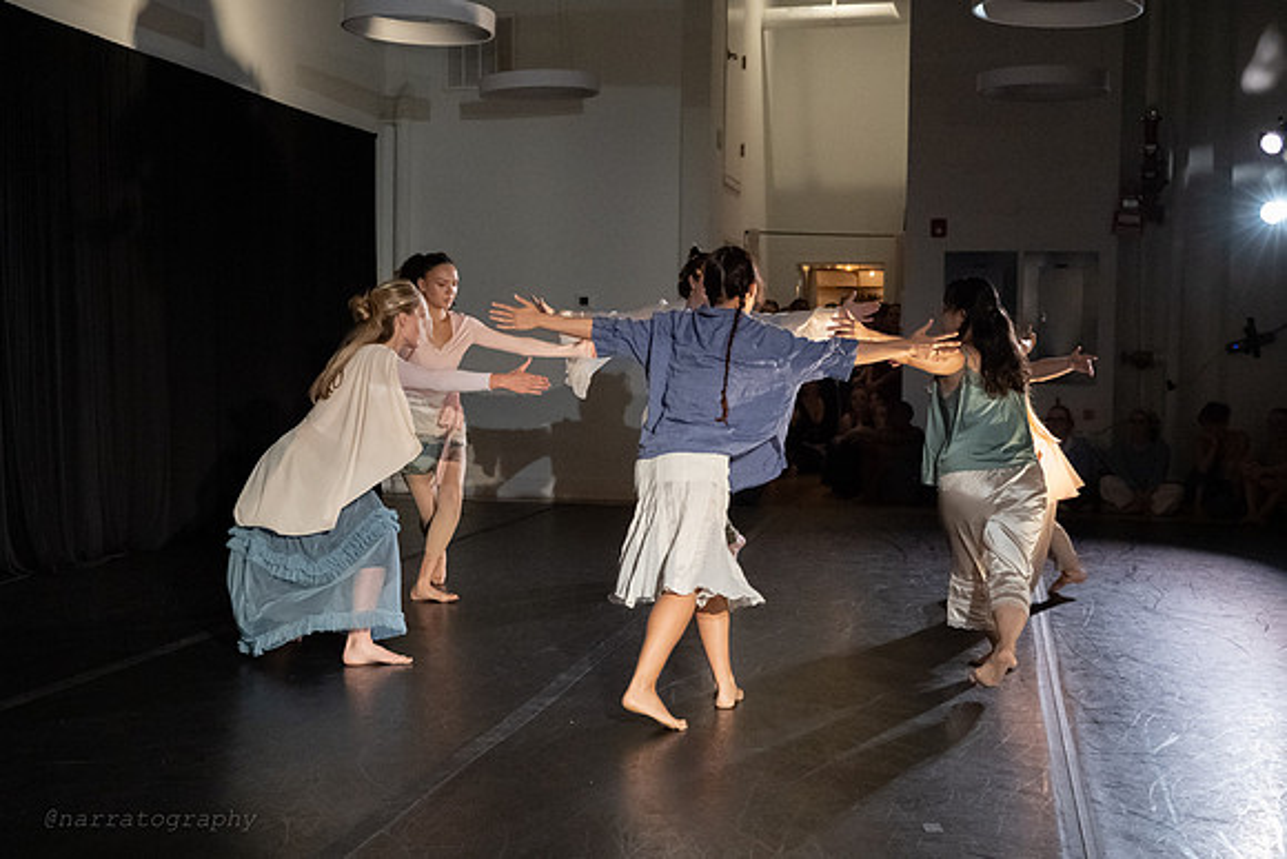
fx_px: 1739
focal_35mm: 49
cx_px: 604
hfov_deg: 40.6
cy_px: 423
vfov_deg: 27.7
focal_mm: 42
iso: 6400
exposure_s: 1/400
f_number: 4.5
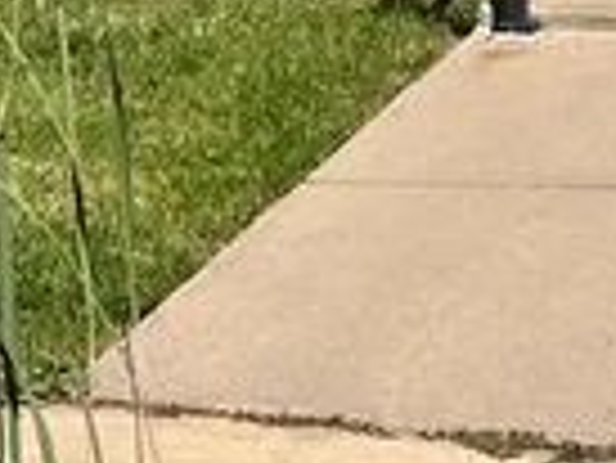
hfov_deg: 10.1
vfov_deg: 7.4
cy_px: -450
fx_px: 3455
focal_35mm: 194
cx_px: 571
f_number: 1.5
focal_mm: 5.7
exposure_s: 1/12658
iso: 50
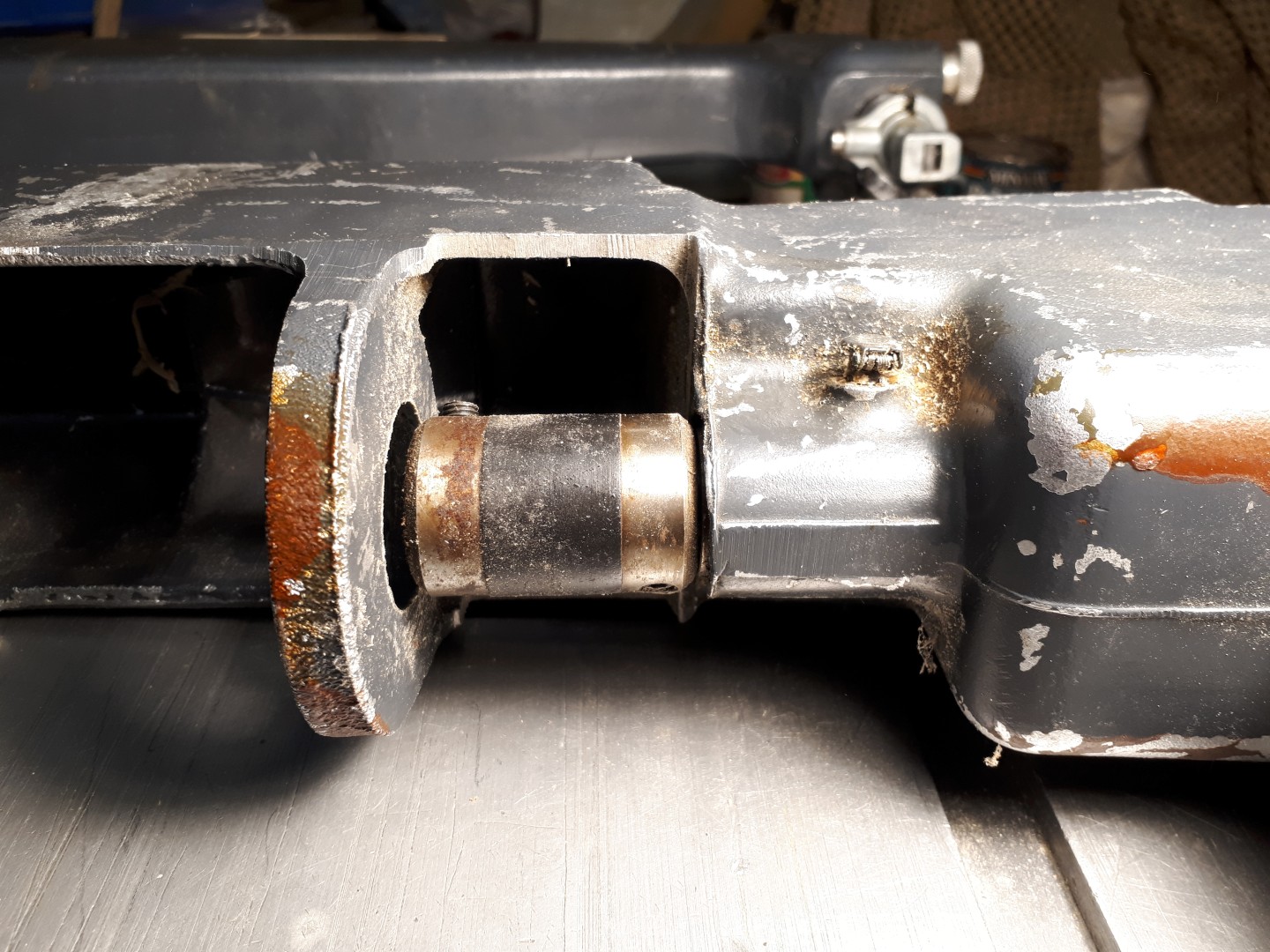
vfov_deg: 51.4
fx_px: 991
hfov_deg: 65.3
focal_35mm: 27
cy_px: 476
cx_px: 635
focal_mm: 3.6
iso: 50
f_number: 1.9
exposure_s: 1/33
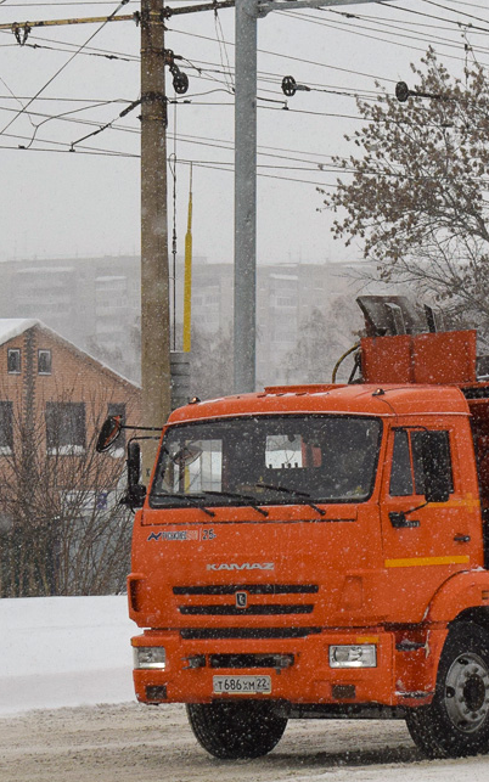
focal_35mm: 157
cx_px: 474
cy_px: 443
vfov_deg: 13.3
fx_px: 3346
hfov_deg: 8.3
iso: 800
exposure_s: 1/1000
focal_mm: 55
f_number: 5.6
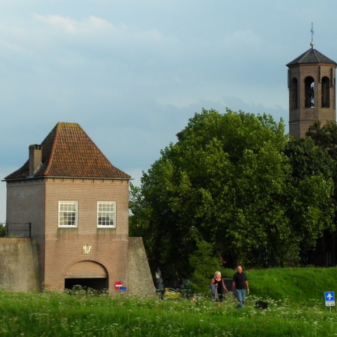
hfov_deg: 14.0
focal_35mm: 125
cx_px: 155
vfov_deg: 14.0
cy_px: 168
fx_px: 1377
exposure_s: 1/400
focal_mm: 18.8
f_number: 5
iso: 200
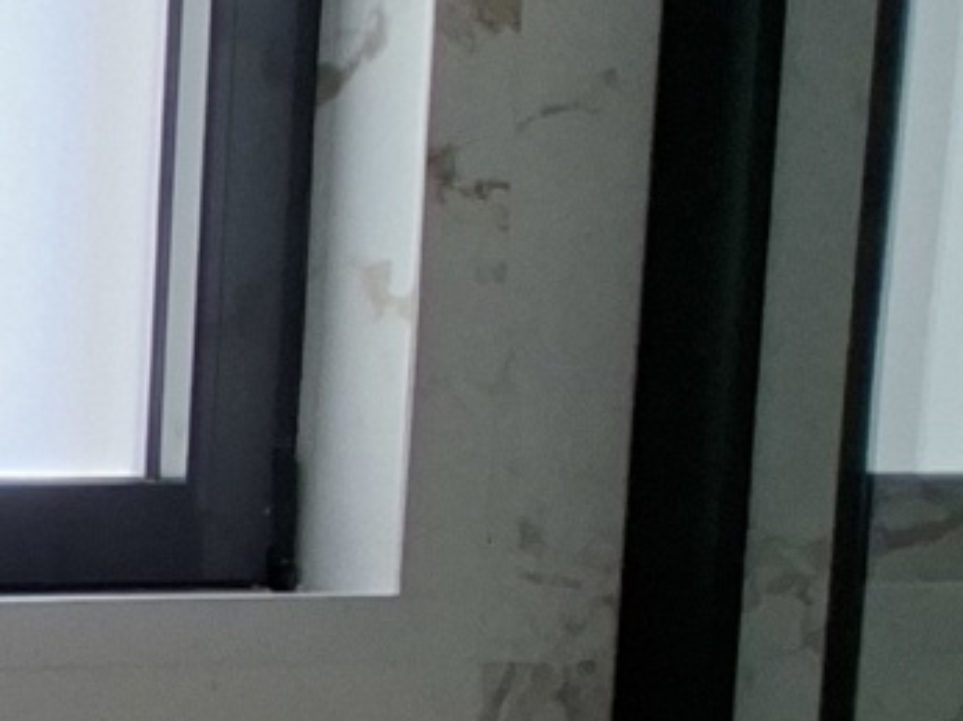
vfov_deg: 19.7
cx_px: -1265
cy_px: 768
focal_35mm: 72
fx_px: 2002
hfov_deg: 15.8
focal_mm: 1.74
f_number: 2.2
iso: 40
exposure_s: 1/40
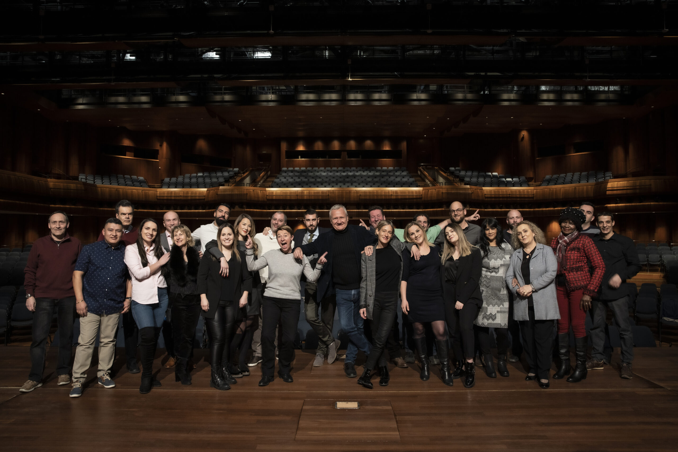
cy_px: 226
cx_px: 339
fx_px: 471
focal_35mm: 25
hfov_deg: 71.5
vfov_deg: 51.3
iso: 1250
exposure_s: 1/40
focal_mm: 25
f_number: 6.3
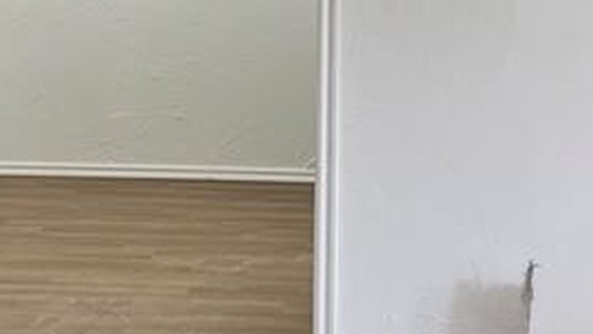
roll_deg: -0.6
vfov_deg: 12.1
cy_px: -2
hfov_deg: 21.5
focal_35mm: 99
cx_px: 204
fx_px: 1557
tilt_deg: -4.2
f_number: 1.78
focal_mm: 6.76
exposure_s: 1/60
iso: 200
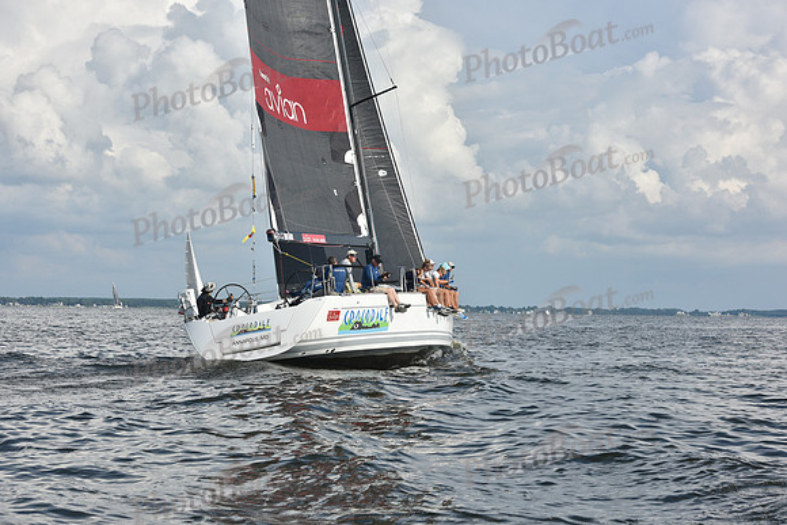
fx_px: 1531
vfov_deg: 19.5
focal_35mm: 70
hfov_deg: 28.8
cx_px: 394
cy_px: 262
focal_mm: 70
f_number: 8
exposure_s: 1/1250
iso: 250
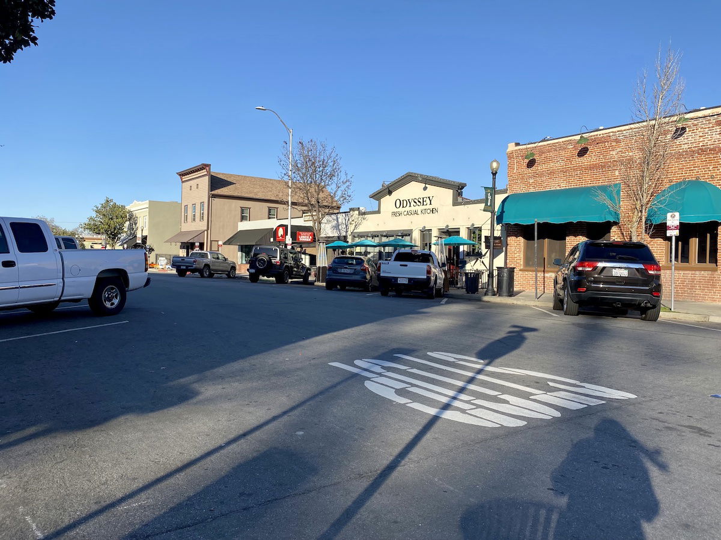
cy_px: 270
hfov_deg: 67.3
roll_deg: -1.6
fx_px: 542
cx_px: 360
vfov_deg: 53.1
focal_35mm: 26
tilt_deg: -1.2
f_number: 1.8
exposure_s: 1/2028
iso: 32
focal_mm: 4.25
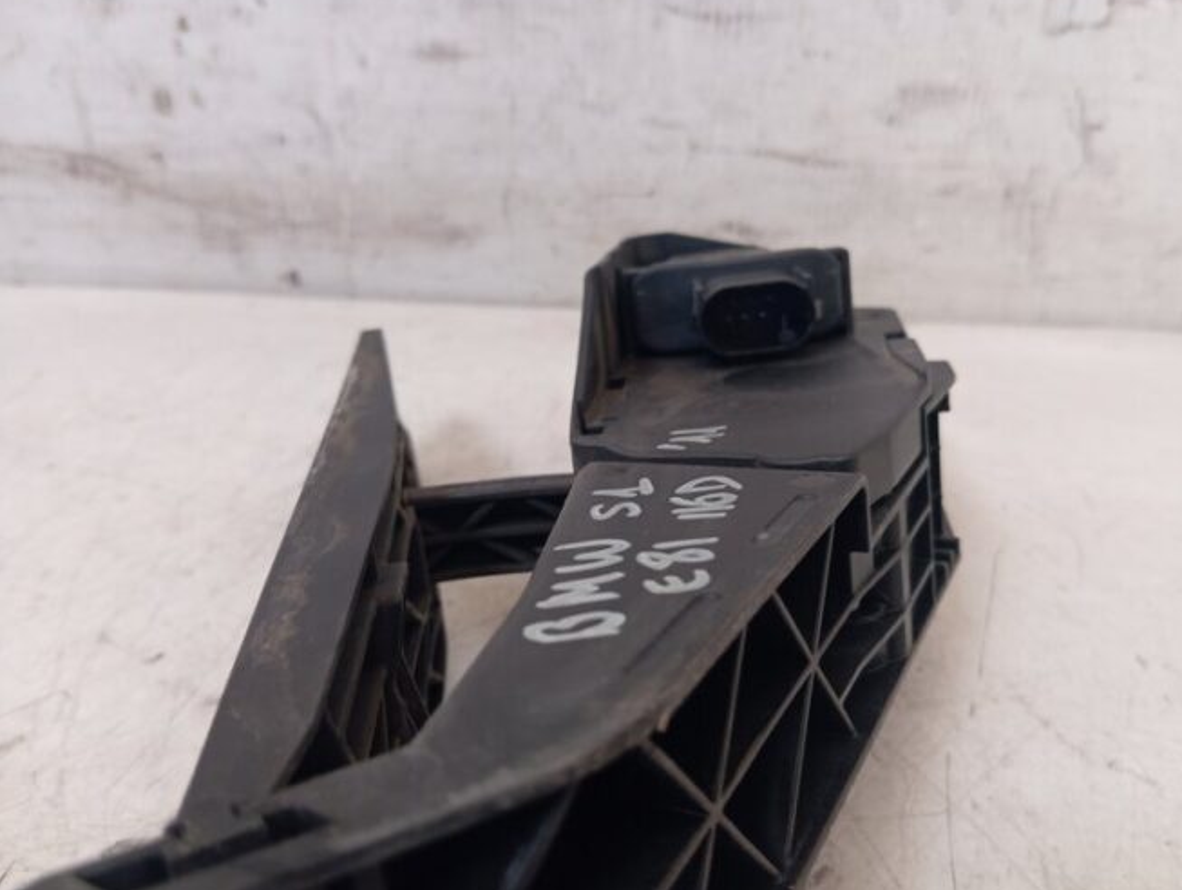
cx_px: 619
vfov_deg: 46.9
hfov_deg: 59.9
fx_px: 1026
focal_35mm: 30
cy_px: 451
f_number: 1.8
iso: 277
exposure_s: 1/33.3
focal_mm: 4.22
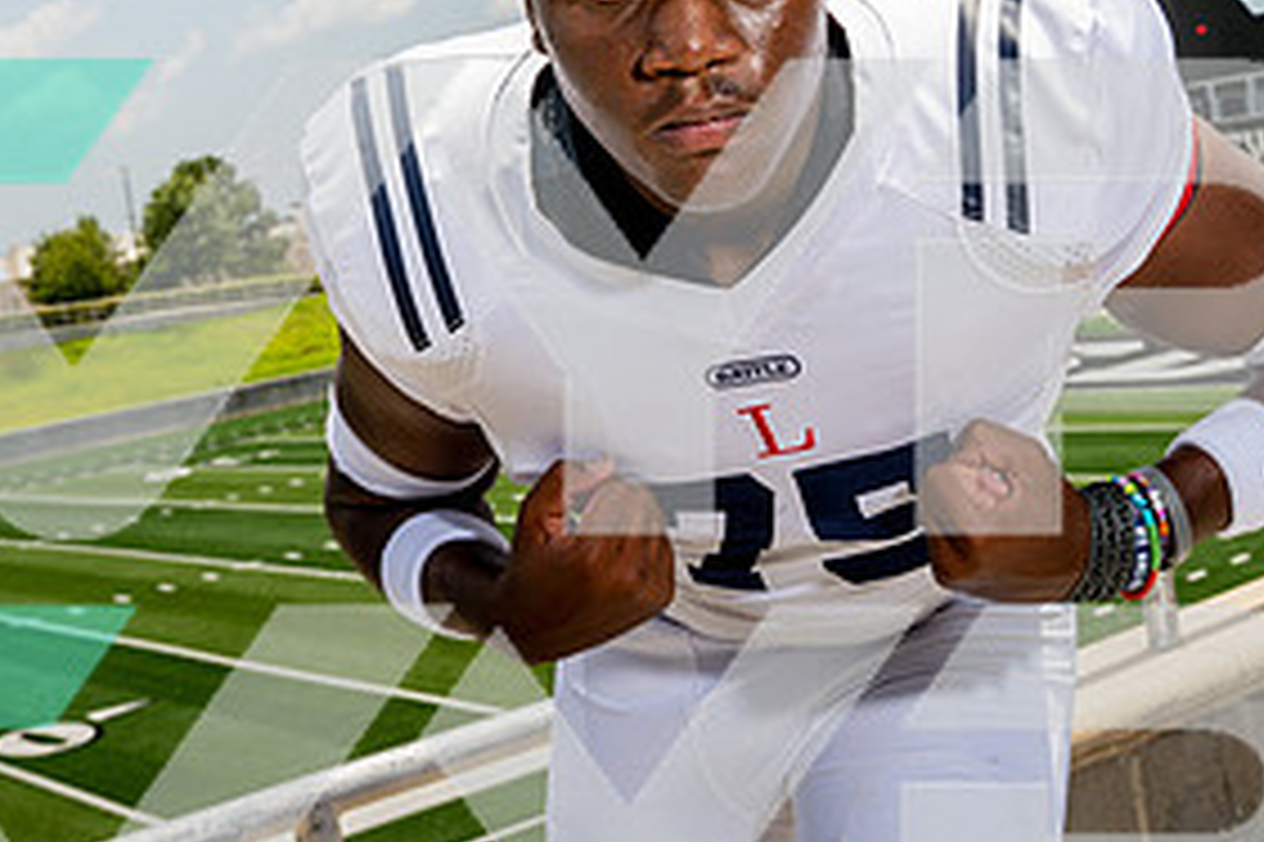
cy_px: 299
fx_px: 2176
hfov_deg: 32.2
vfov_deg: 21.8
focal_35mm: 62
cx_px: 828
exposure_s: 1/250
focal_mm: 30
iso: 100
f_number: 7.1
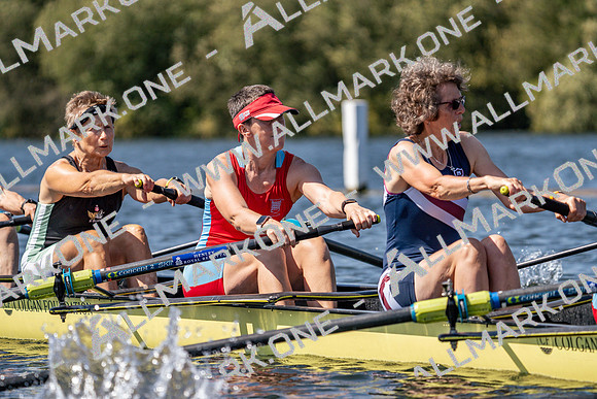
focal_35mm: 291
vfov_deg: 4.7
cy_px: 200
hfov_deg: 7.1
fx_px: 4827
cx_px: 298
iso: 320
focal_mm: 291
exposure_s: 1/2000
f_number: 5.6
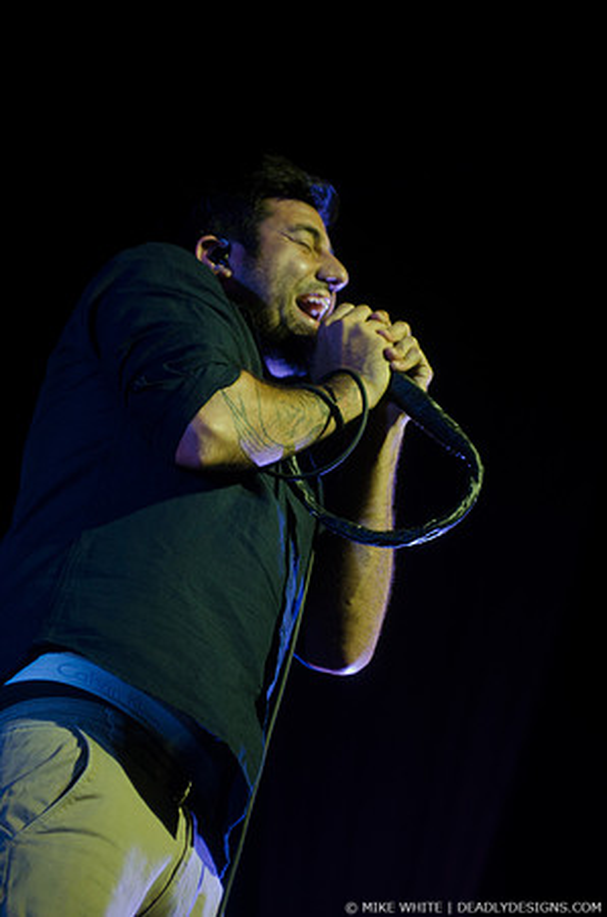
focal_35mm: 105
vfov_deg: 19.5
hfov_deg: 13.0
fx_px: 2668
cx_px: 304
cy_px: 458
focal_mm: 70
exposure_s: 1/250
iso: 1600
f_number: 2.8
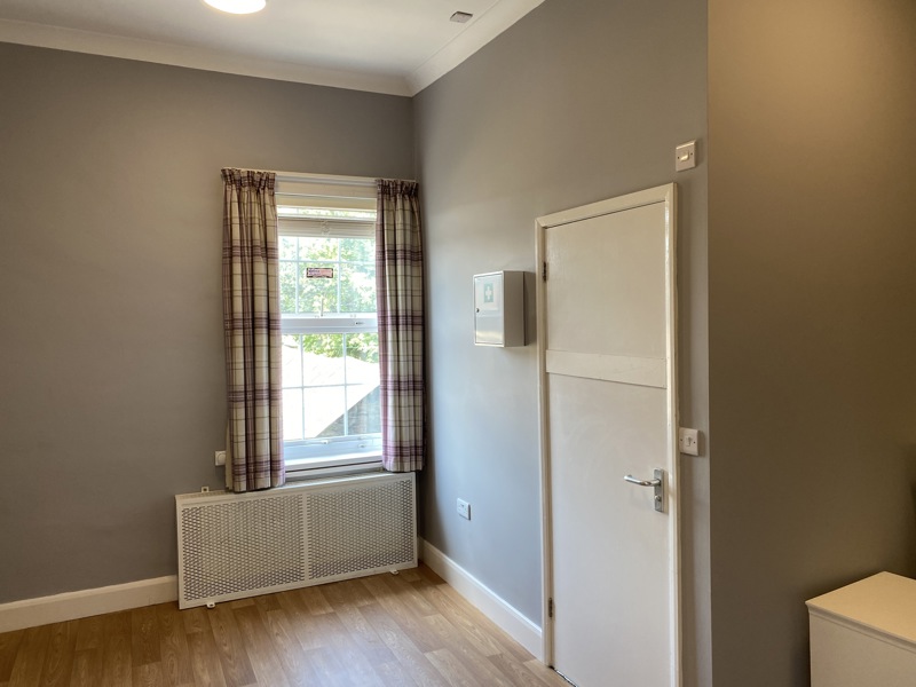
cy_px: 344
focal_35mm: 26
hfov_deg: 67.3
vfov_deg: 53.1
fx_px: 688
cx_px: 458
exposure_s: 1/100
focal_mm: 4.25
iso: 80
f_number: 1.8
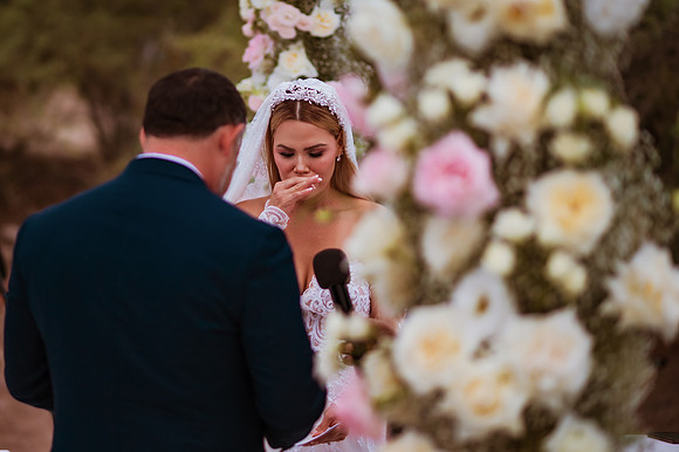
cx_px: 246
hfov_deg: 18.8
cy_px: 209
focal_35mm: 109
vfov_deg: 12.6
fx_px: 2045
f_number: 1.8
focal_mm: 85
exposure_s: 1/1600
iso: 800
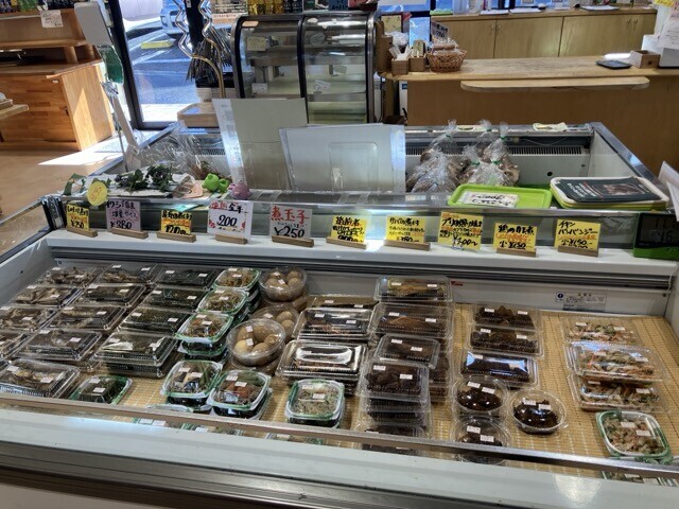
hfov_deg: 63.4
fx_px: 549
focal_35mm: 28
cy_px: 254
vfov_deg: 49.7
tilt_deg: -27.9
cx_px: 340
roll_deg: +3.0
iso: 40
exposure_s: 1/120
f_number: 1.8
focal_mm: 3.99
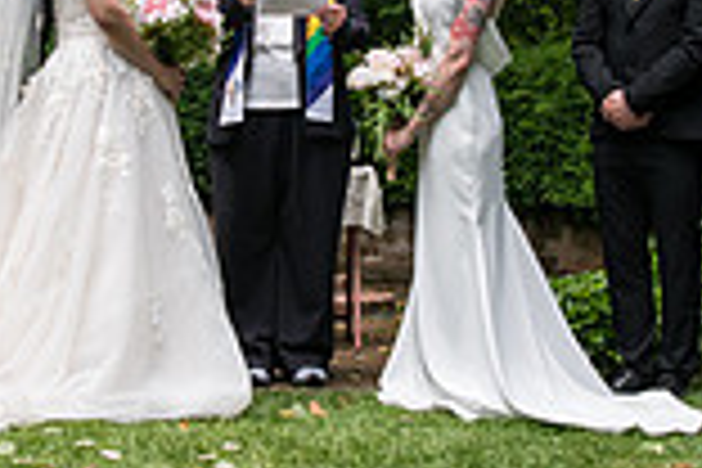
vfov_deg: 15.3
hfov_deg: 22.8
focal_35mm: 89
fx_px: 1735
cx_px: 279
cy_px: 151
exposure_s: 1/400
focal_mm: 24
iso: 320
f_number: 5.6
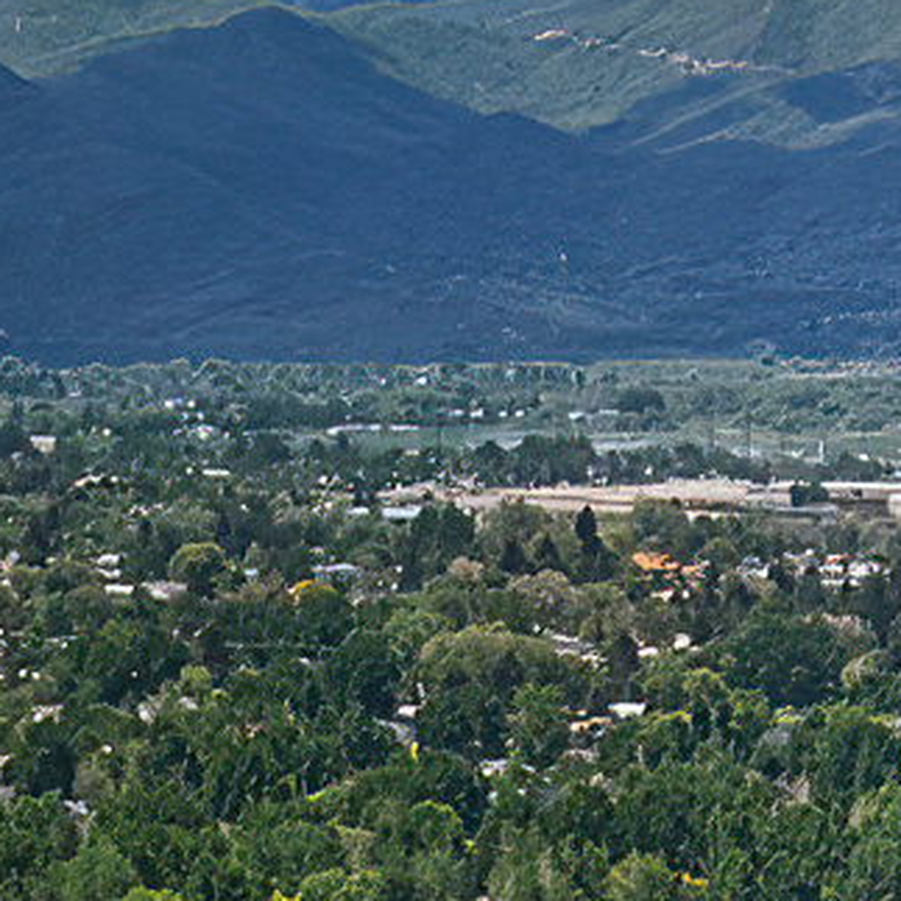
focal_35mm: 295
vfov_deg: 5.9
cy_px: 379
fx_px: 8680
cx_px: -1886
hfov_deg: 5.5
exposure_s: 1/6400
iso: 640
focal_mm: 54.7
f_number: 6.3
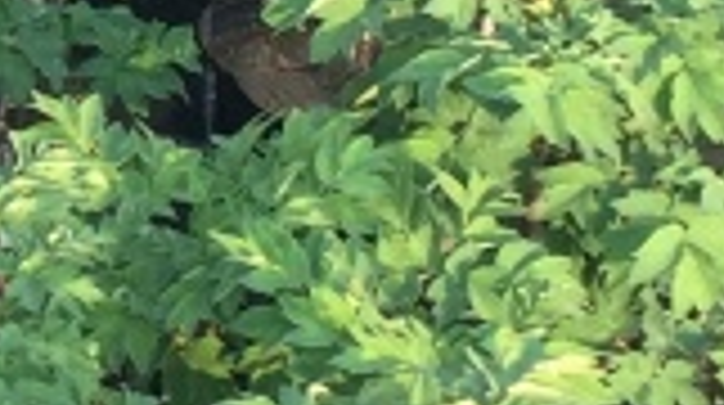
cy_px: -97
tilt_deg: -28.3
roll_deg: +1.3
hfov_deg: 9.6
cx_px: -697
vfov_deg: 5.7
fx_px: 4025
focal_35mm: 210
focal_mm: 4.15
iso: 32
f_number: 2.2
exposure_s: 1/412
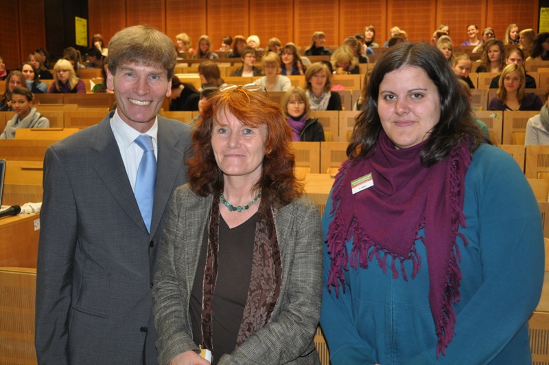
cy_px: 182
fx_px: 548
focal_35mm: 36
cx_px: 274
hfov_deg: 53.2
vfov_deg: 36.8
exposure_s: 1/60
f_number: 4
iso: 800
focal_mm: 24
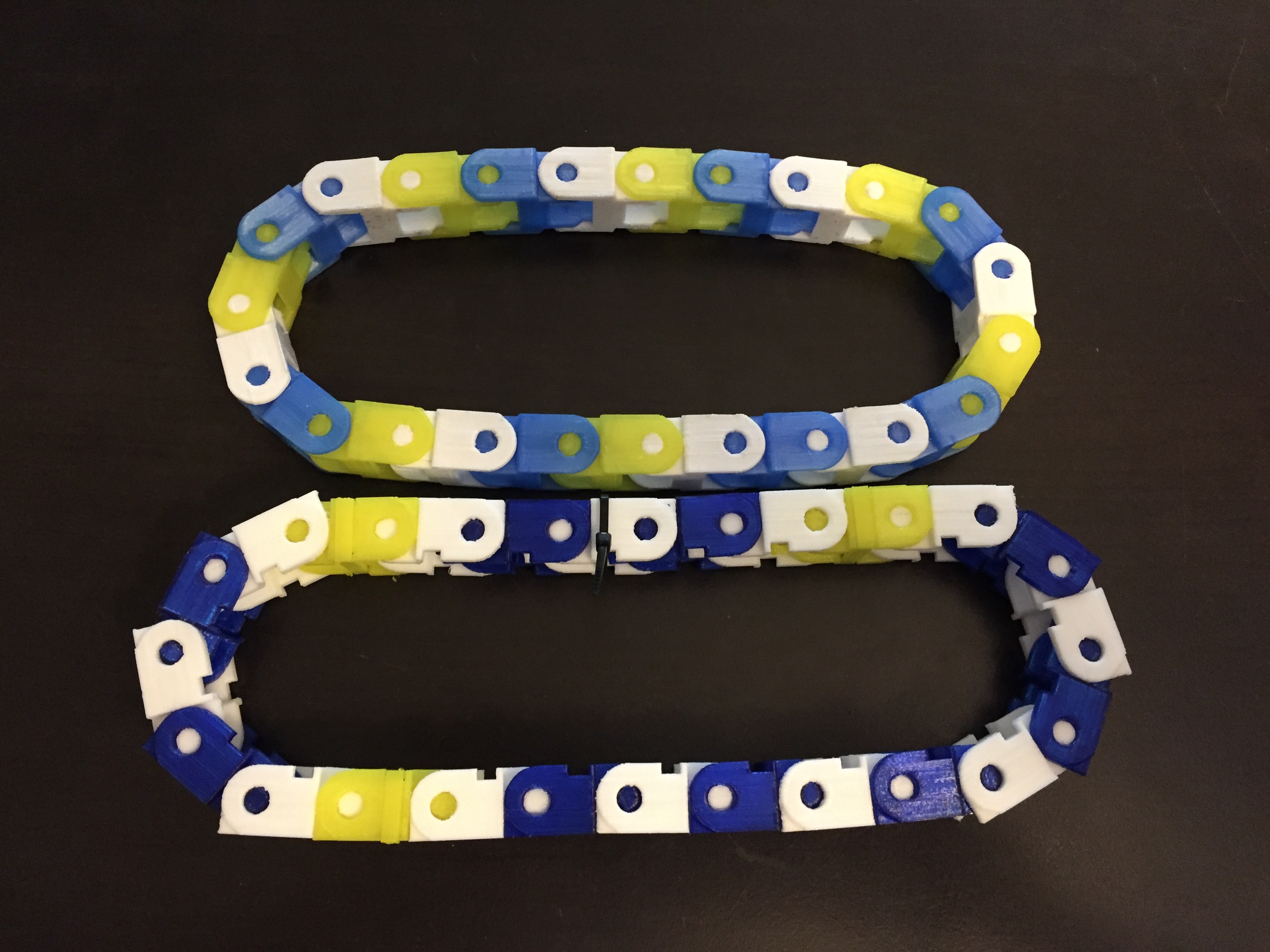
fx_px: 1064
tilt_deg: -75.2
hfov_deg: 61.7
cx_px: 635
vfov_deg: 48.2
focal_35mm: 29
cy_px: 476
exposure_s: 1/15
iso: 250
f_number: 2.2
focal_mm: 4.15
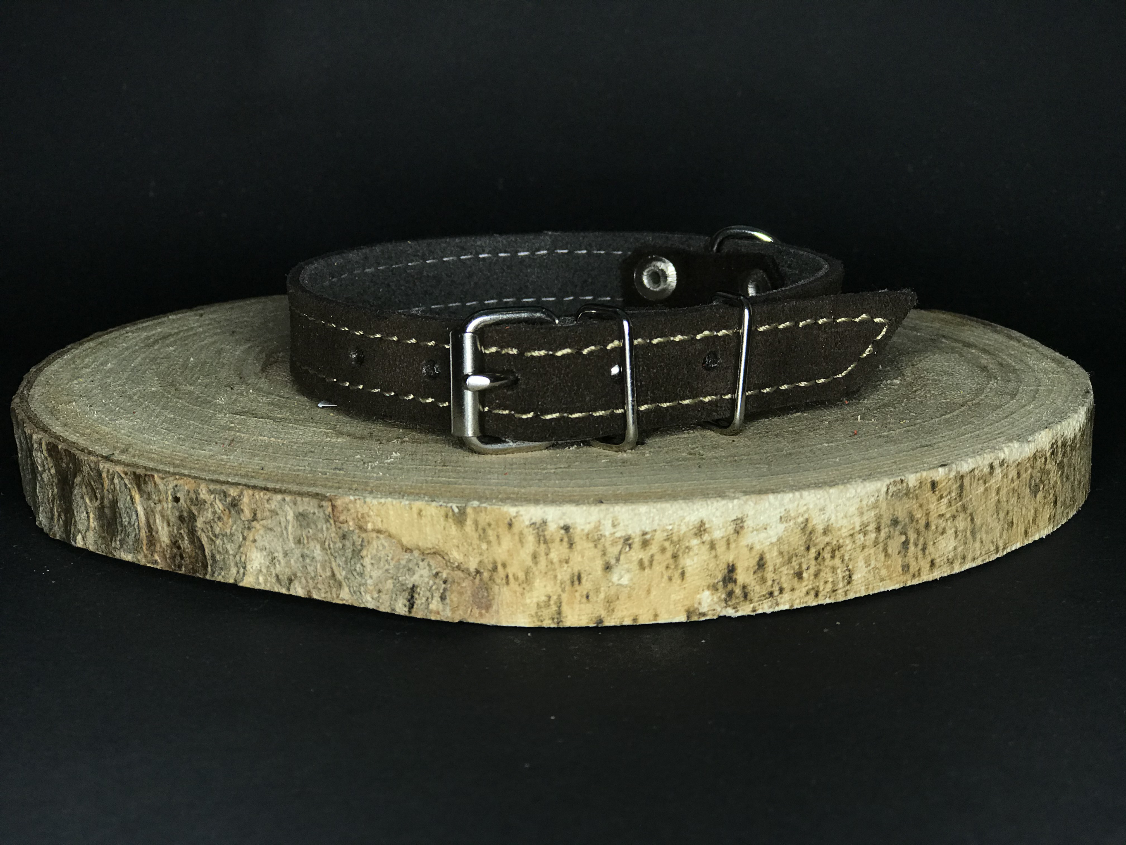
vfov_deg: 25.7
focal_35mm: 57
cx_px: 563
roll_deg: +0.1
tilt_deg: -14.8
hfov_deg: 33.8
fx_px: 1854
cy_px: 422
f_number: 2.8
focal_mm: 6.6
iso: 32
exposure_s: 1/50
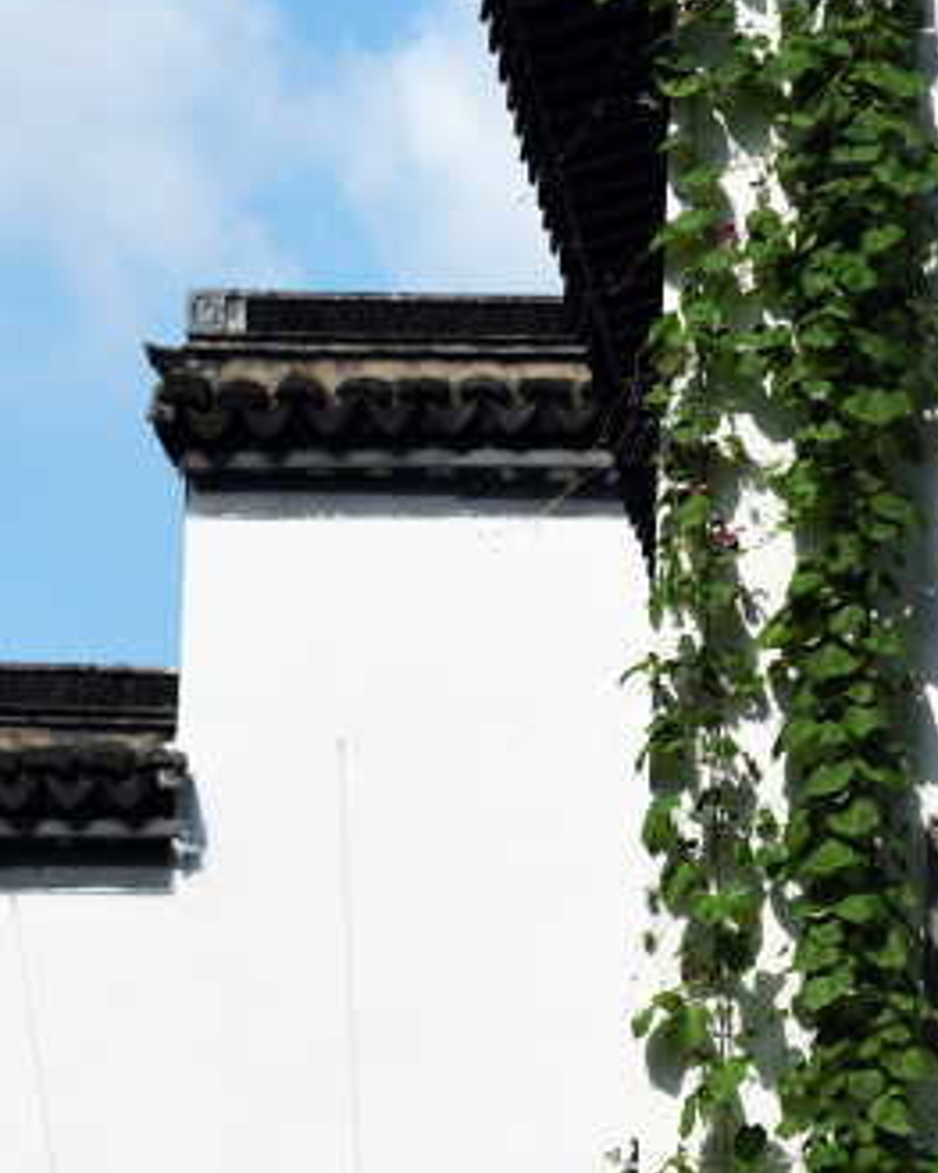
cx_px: 908
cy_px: 781
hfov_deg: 5.3
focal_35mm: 291
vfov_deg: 6.6
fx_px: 10103
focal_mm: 85
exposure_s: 1/1000
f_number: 5
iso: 100
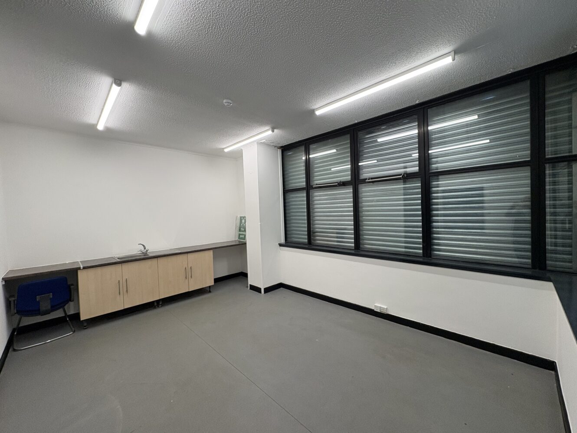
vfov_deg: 85.7
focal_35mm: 14
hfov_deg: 102.1
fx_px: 233
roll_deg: +2.2
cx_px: 288
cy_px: 216
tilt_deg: -1.1
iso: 125
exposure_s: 1/100
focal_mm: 2.22
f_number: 2.2
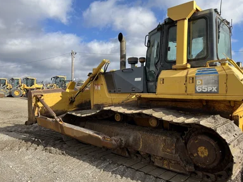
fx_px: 190
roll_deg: -0.5
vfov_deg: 51.4
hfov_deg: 65.3
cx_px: 122
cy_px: 92
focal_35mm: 27
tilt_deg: +1.8
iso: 50
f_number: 1.6
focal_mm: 5.1
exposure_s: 1/2513
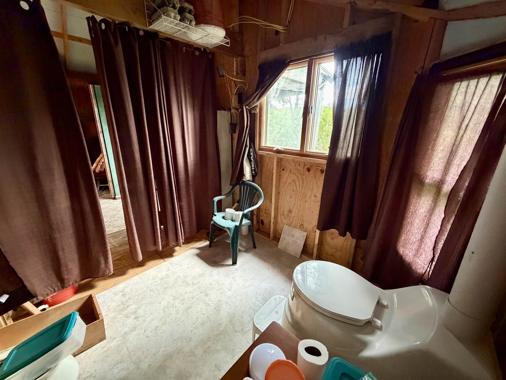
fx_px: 205
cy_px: 190
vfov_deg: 85.7
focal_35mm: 14
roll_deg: +0.0
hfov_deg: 102.1
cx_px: 253
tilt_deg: -17.7
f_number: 2.2
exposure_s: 1/60
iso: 1000
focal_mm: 2.22
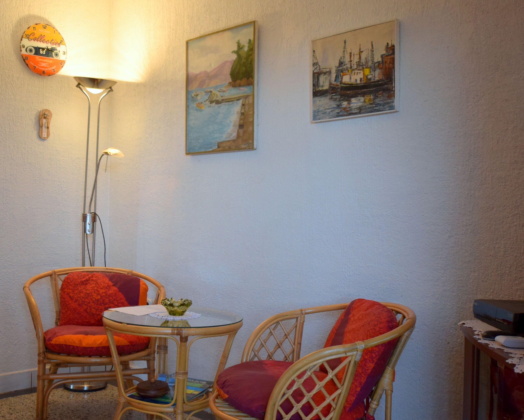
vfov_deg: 36.5
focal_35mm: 41
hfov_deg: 44.6
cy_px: 211
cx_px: 211
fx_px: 636
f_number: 5.6
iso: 400
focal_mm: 24
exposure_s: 1/125
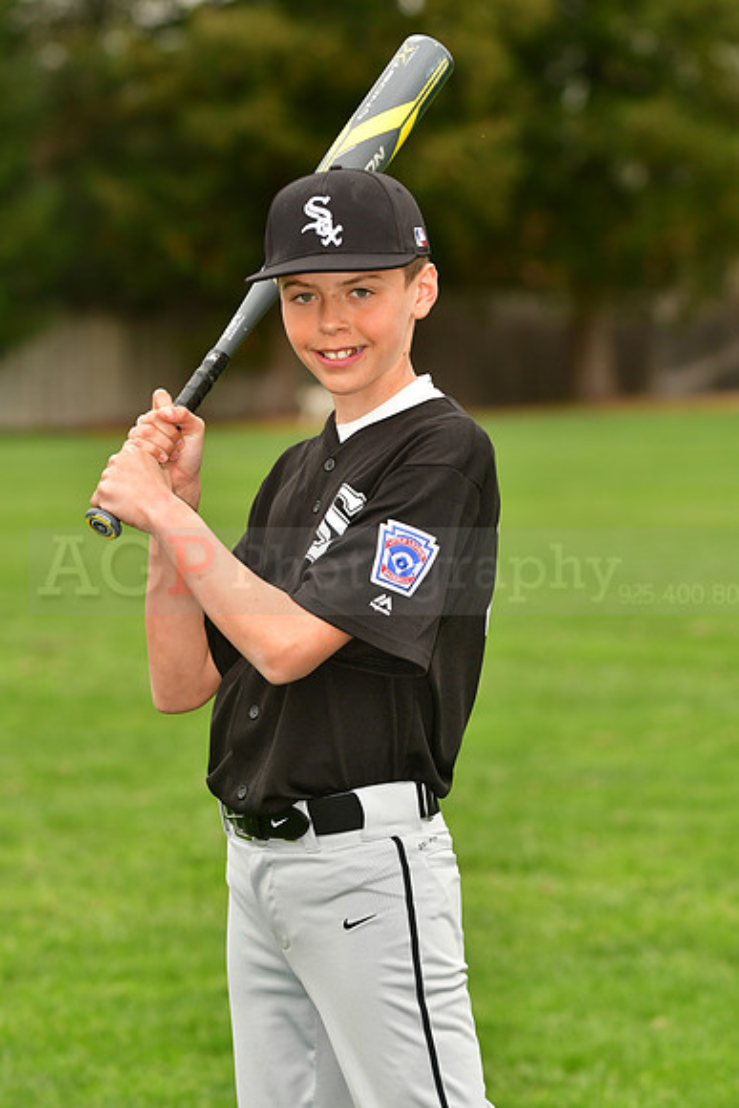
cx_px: 370
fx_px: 5539
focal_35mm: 180
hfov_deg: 7.6
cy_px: 554
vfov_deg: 11.4
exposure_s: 1/1000
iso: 320
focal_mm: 120
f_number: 4
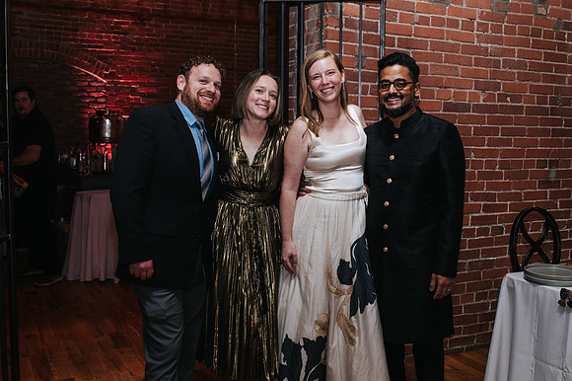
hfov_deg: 47.4
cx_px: 281
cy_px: 195
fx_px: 652
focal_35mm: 41
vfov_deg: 32.5
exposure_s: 1/200
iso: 800
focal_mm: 35
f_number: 4
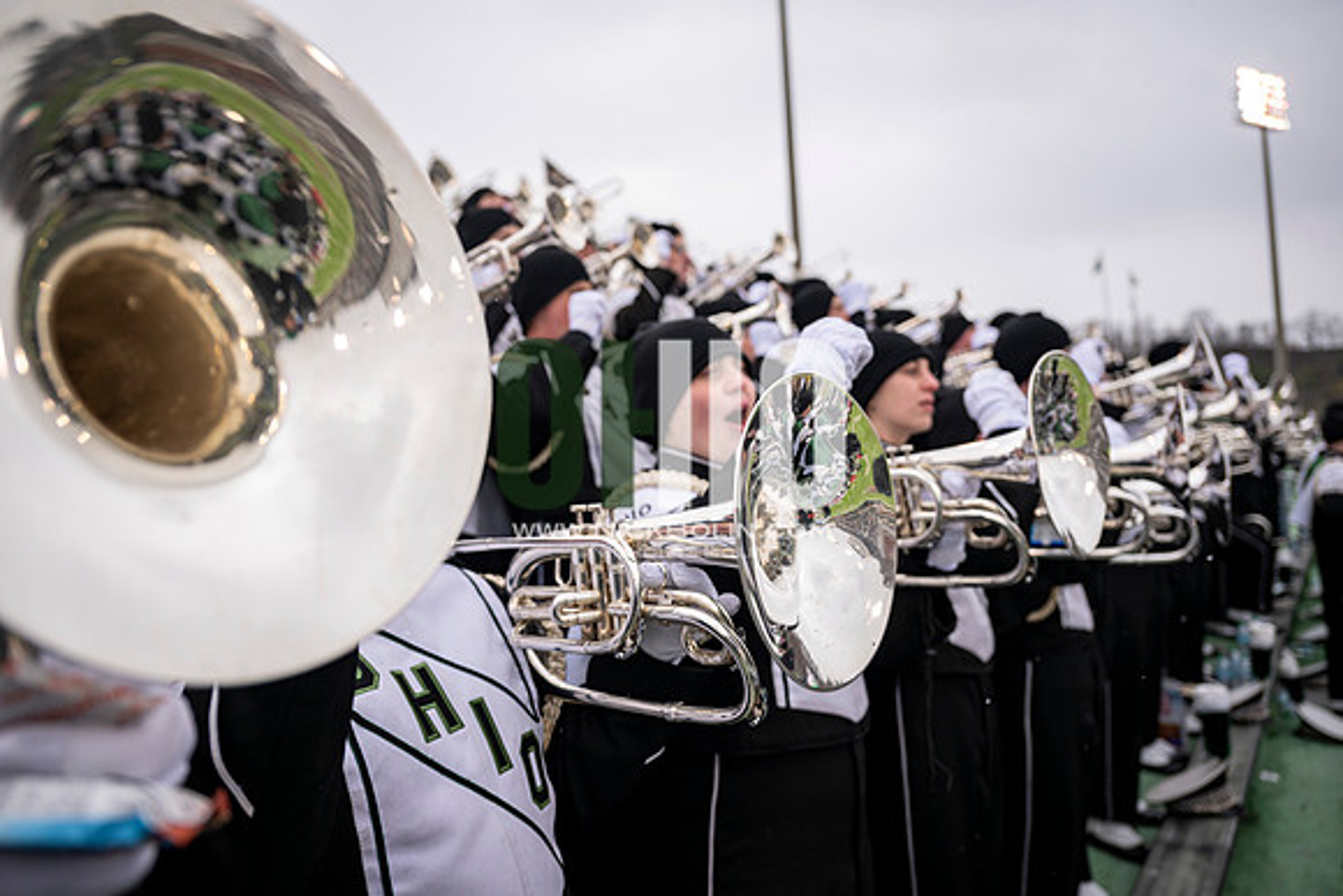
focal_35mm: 24
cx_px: 672
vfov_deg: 53.2
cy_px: 448
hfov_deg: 73.7
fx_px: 896
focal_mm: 24
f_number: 2.8
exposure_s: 1/500
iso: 160
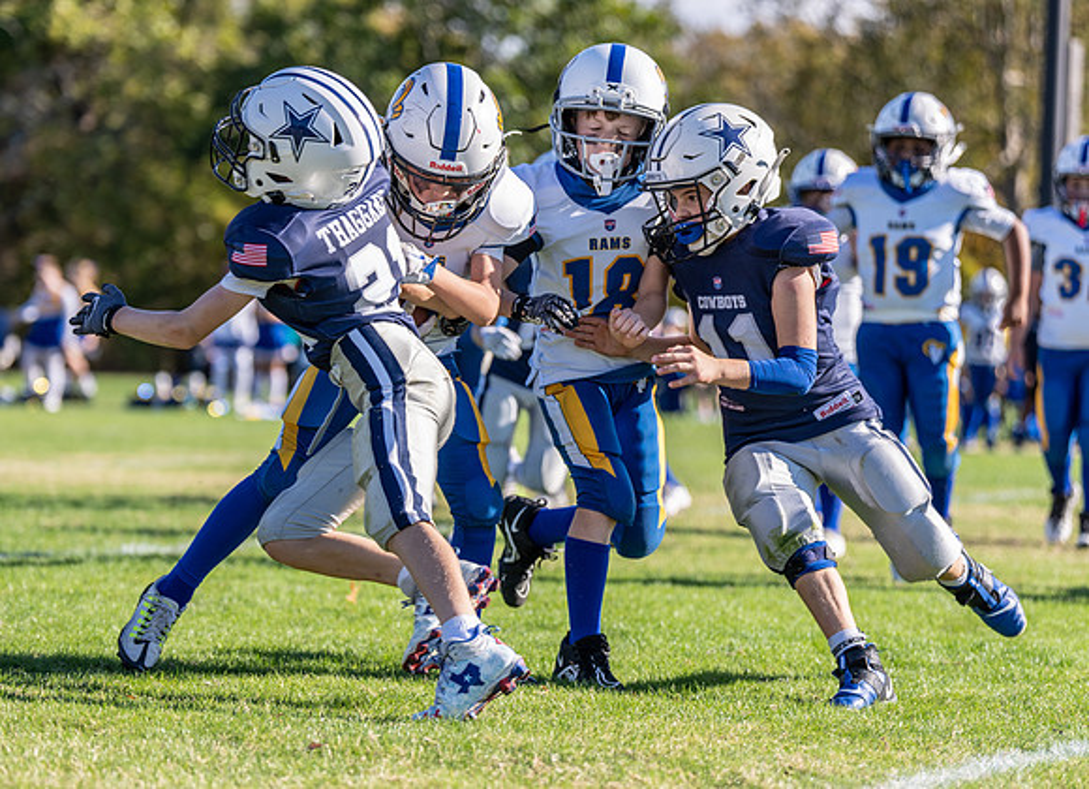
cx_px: 405
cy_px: 455
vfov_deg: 10.1
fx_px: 4442
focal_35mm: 143
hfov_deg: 14.0
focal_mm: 116
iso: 100
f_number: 2.8
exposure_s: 1/1250
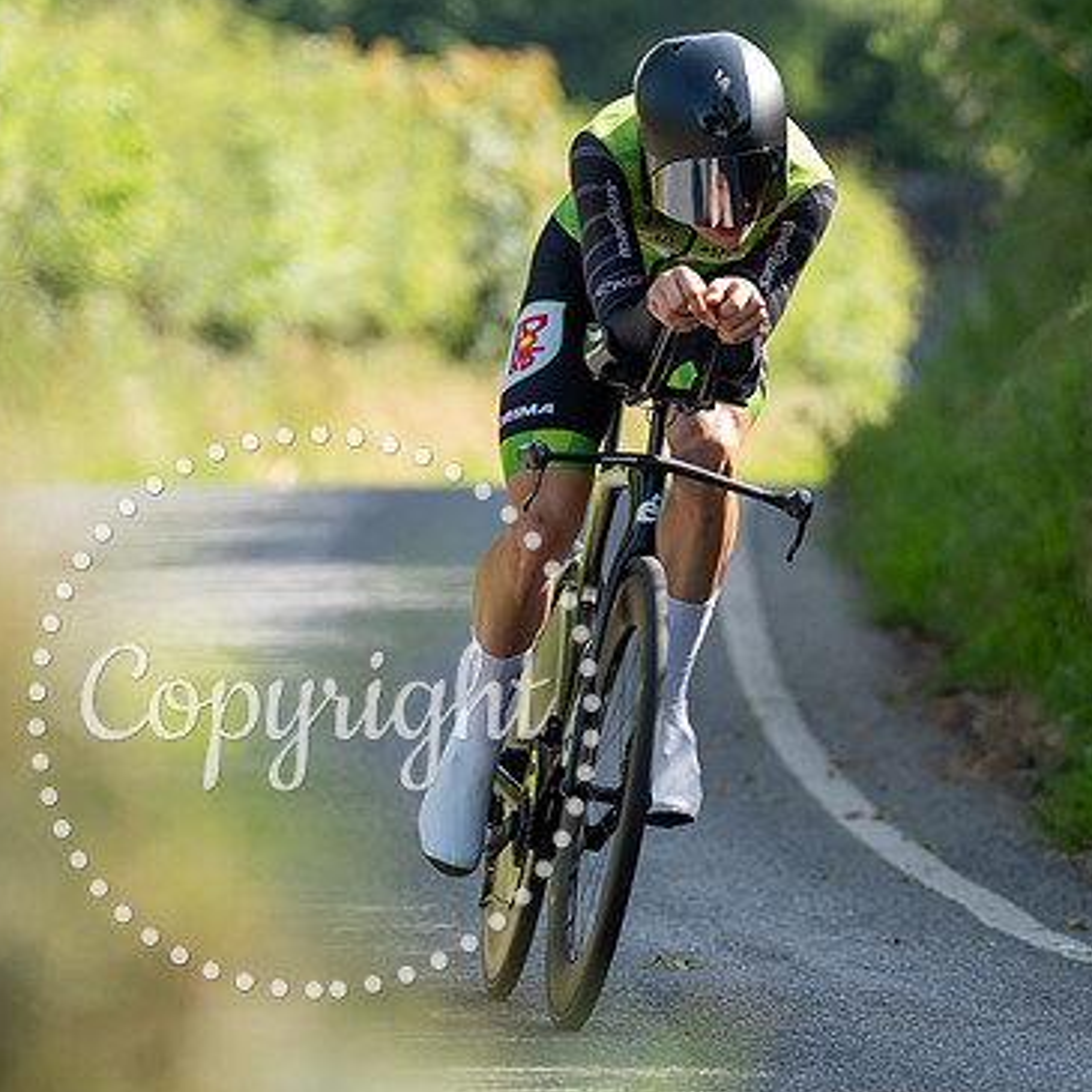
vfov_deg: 3.3
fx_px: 18880
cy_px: 508
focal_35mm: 529
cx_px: 625
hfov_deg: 3.3
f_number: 3.5
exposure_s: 1/1000
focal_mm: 200
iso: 320
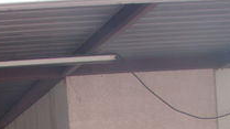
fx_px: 774
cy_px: 245
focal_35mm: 127
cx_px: -31
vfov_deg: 9.0
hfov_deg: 16.3
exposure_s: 1/100
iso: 80
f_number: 3.5
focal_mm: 6.7
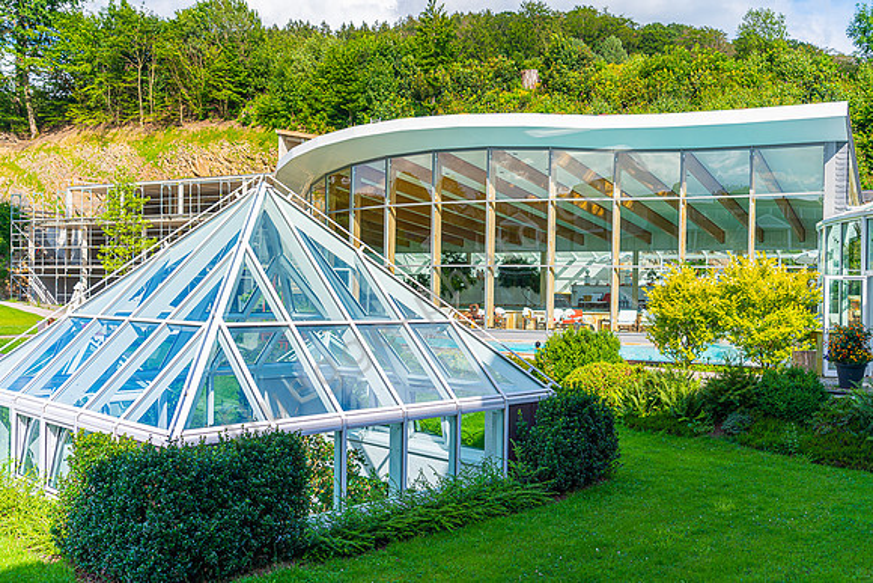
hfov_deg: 54.4
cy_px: 292
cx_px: 436
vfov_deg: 37.9
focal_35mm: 35
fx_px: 849
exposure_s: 1/1600
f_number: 2.8
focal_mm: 35
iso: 100
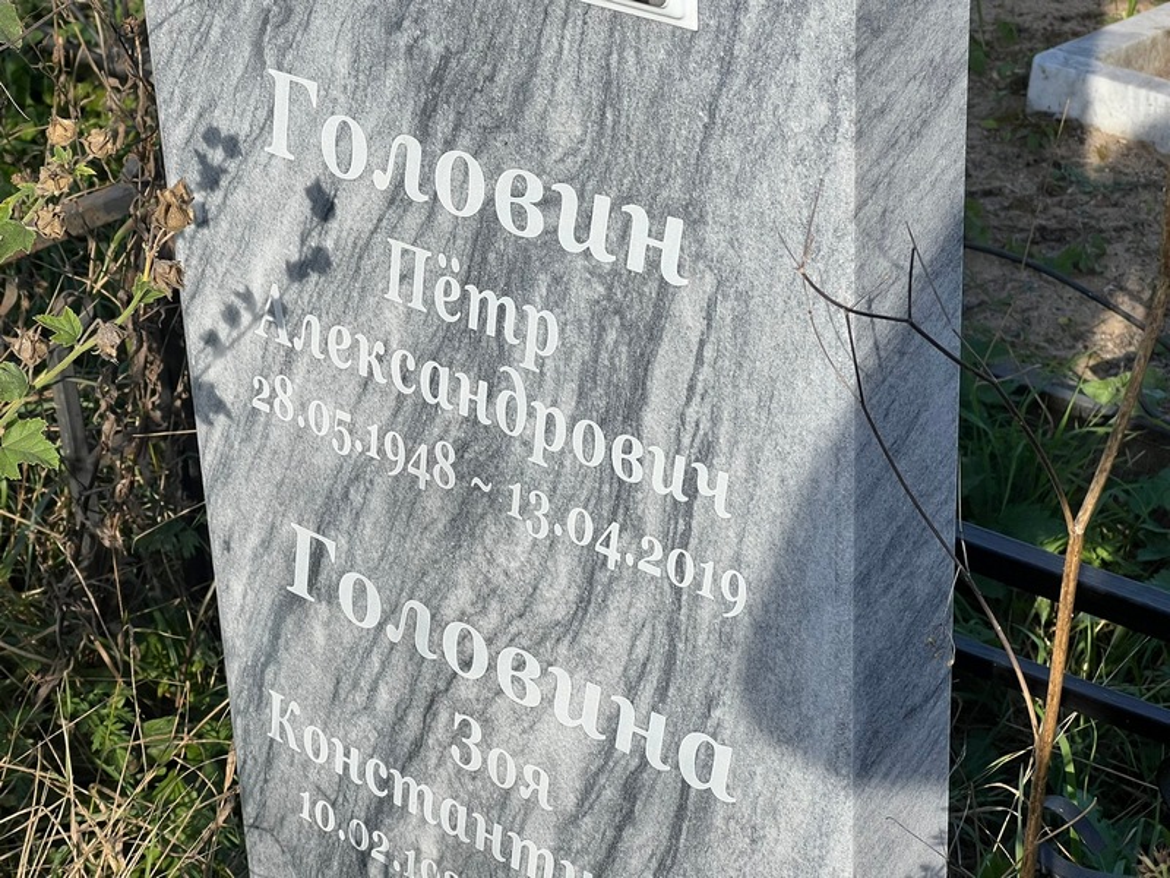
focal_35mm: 77
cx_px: 585
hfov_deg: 25.3
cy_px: 439
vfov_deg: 19.1
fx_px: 2603
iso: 32
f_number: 2.8
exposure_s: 1/664
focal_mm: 9
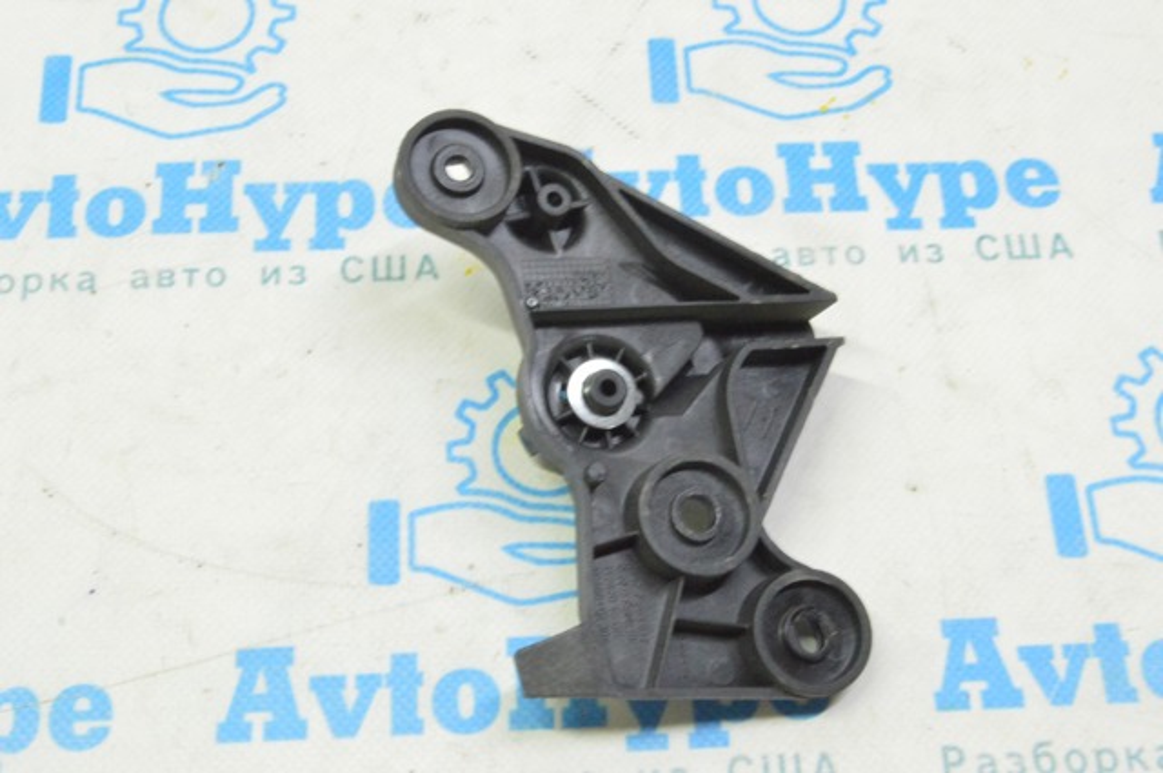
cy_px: 386
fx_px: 1936
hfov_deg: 33.4
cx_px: 582
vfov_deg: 22.6
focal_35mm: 60
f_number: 20
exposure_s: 1/20
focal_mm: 40
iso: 6400
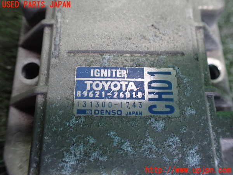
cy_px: 88
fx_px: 202
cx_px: 116
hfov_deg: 60.0
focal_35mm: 30
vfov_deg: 46.8
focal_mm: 5.4
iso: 800
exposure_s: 1/80
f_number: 2.3
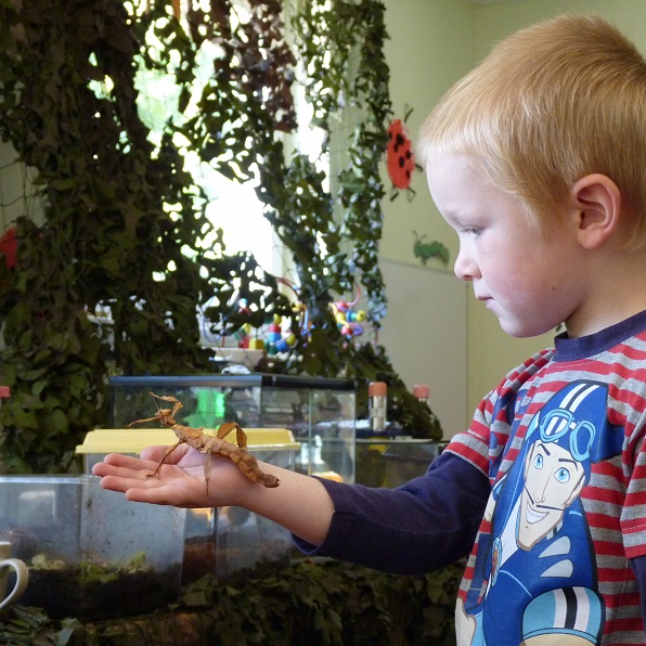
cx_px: 392
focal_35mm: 83
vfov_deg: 20.9
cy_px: 322
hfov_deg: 20.9
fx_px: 1752
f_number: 3.4
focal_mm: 12.4
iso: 400
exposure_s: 1/30
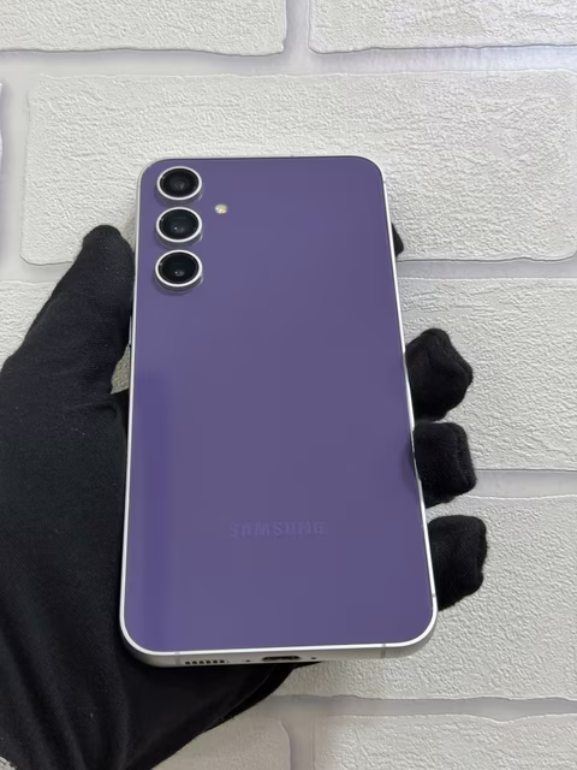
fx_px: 1067
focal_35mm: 48
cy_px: 385
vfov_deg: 39.7
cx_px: 288
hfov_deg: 30.3
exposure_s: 1/50
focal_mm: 6.76
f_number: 1.78
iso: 64
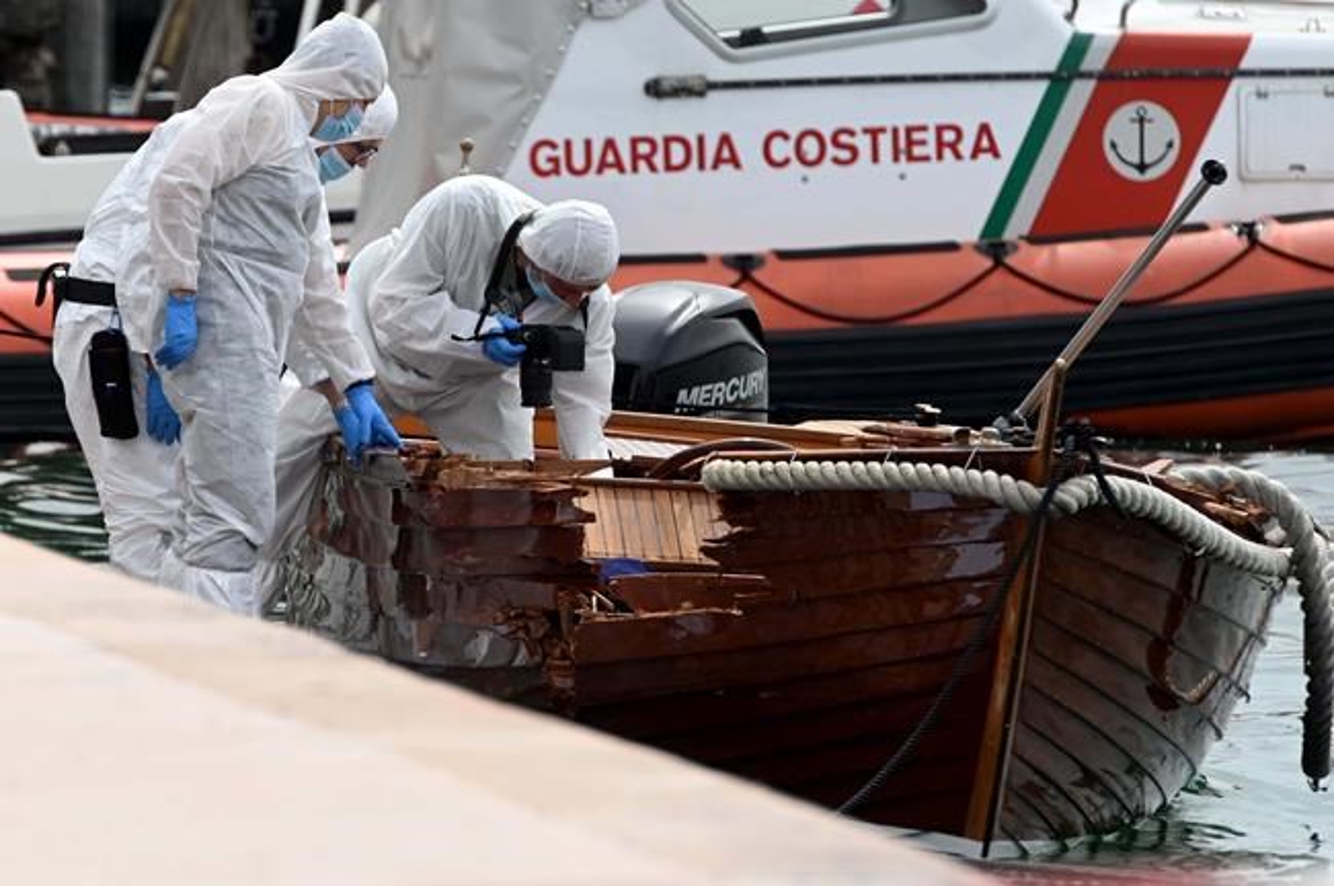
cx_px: 667
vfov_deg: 3.4
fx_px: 14807
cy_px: 443
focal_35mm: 400
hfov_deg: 5.2
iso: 560
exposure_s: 1/800
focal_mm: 400
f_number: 9
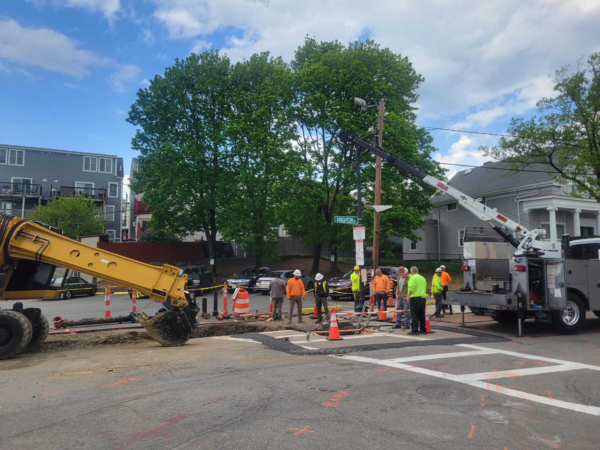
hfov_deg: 67.3
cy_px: 225
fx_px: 451
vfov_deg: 53.1
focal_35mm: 26
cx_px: 300
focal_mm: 5.4
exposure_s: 1/1132
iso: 40
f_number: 1.8
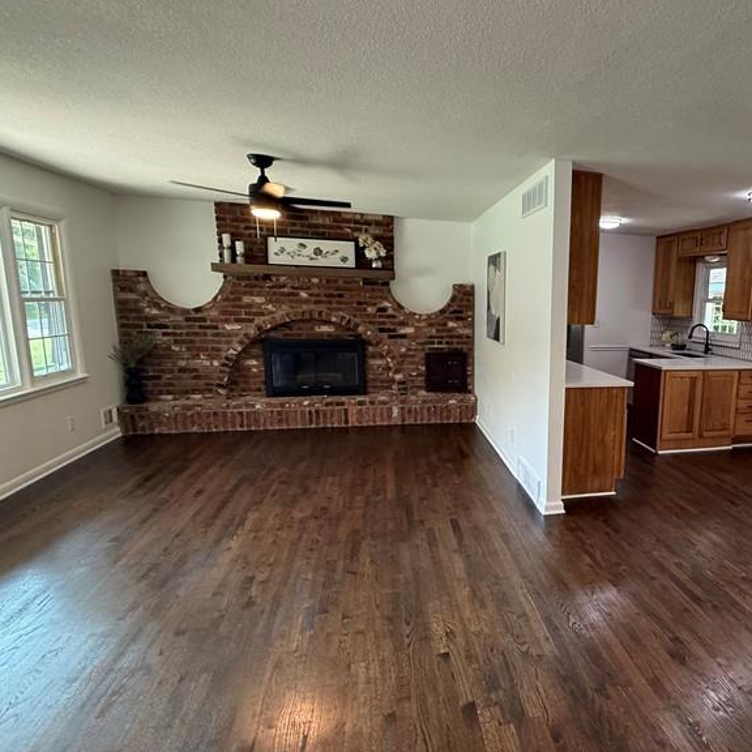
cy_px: 403
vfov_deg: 69.5
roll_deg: -1.5
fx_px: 541
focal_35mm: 22
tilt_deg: -10.7
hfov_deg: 65.3
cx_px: 567
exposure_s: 1/120
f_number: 2.2
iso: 250
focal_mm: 2.22
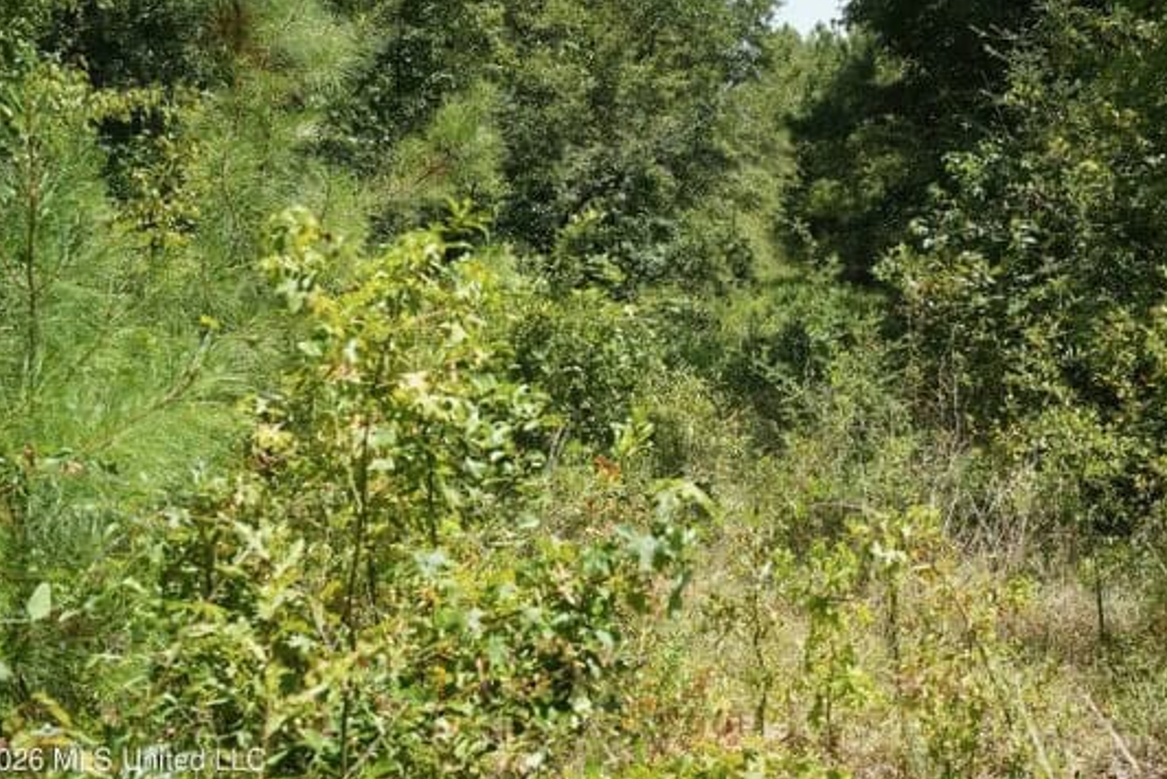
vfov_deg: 29.1
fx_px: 1491
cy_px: 281
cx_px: 744
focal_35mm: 46
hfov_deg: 42.3
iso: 250
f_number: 5.6
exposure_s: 1/500
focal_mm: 34
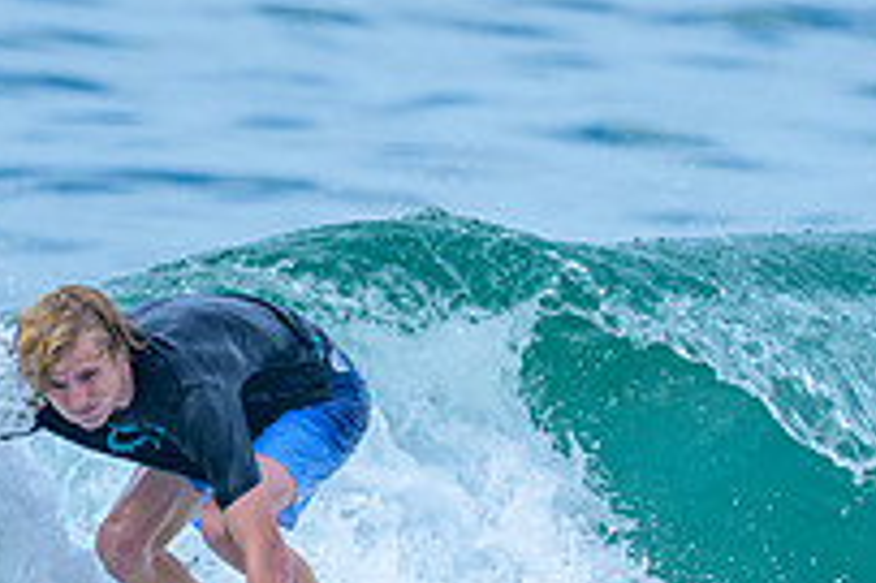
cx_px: 220
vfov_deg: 0.4
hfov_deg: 0.7
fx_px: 74714
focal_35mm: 3073
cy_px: 486
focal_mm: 800
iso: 400
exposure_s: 1/3200
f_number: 6.3
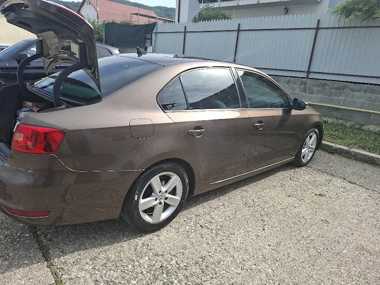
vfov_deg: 58.9
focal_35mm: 23
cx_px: 190
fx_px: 252
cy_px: 142
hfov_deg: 73.9
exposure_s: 1/833
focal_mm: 5.54
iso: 50
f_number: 1.8
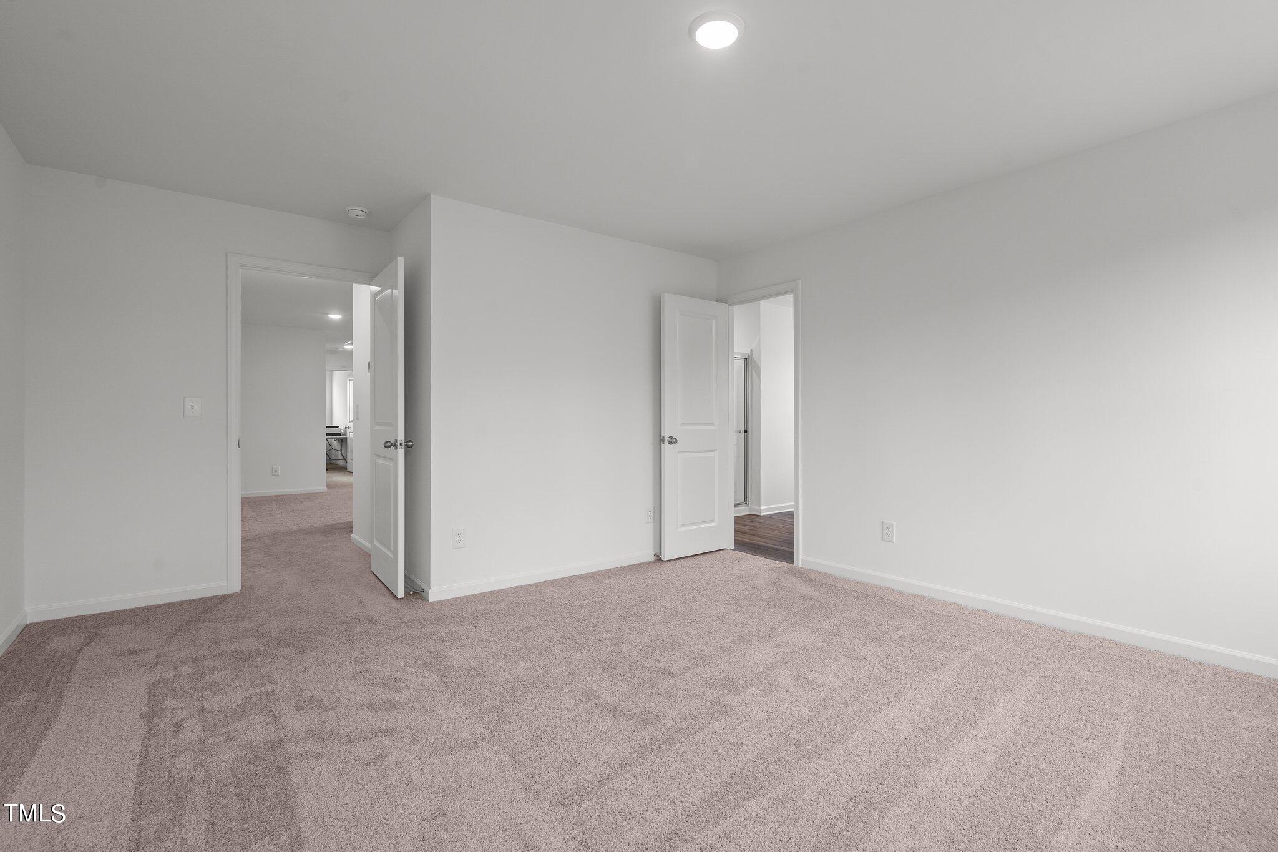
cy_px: 426
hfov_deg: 96.7
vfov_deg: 73.7
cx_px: 639
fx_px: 568
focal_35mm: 16
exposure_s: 1/4
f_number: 8
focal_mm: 16
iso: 400
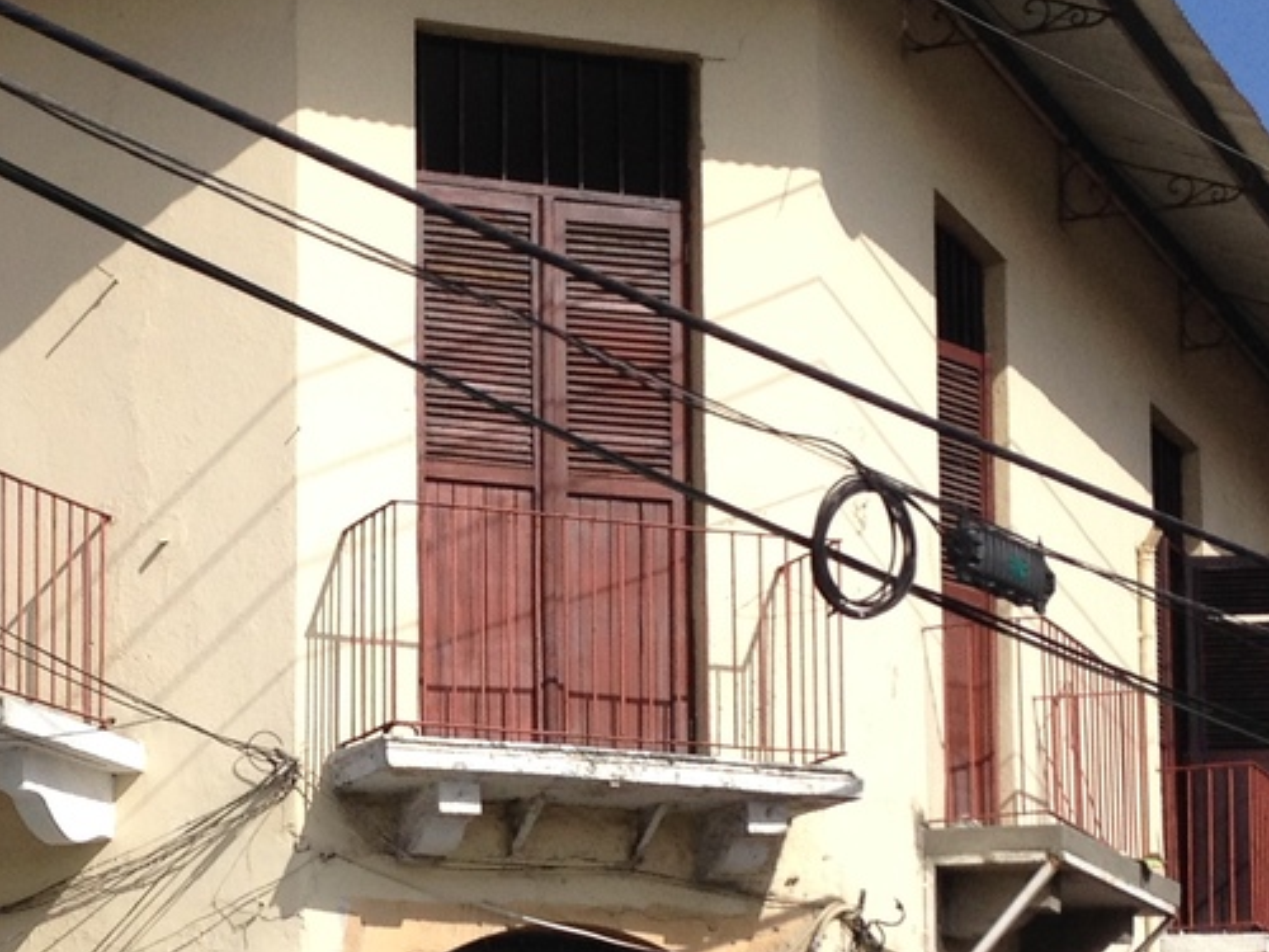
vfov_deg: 13.1
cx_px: 279
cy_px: 873
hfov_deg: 17.4
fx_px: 4106
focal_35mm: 112
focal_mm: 4.28
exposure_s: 1/2304
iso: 50
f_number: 2.4
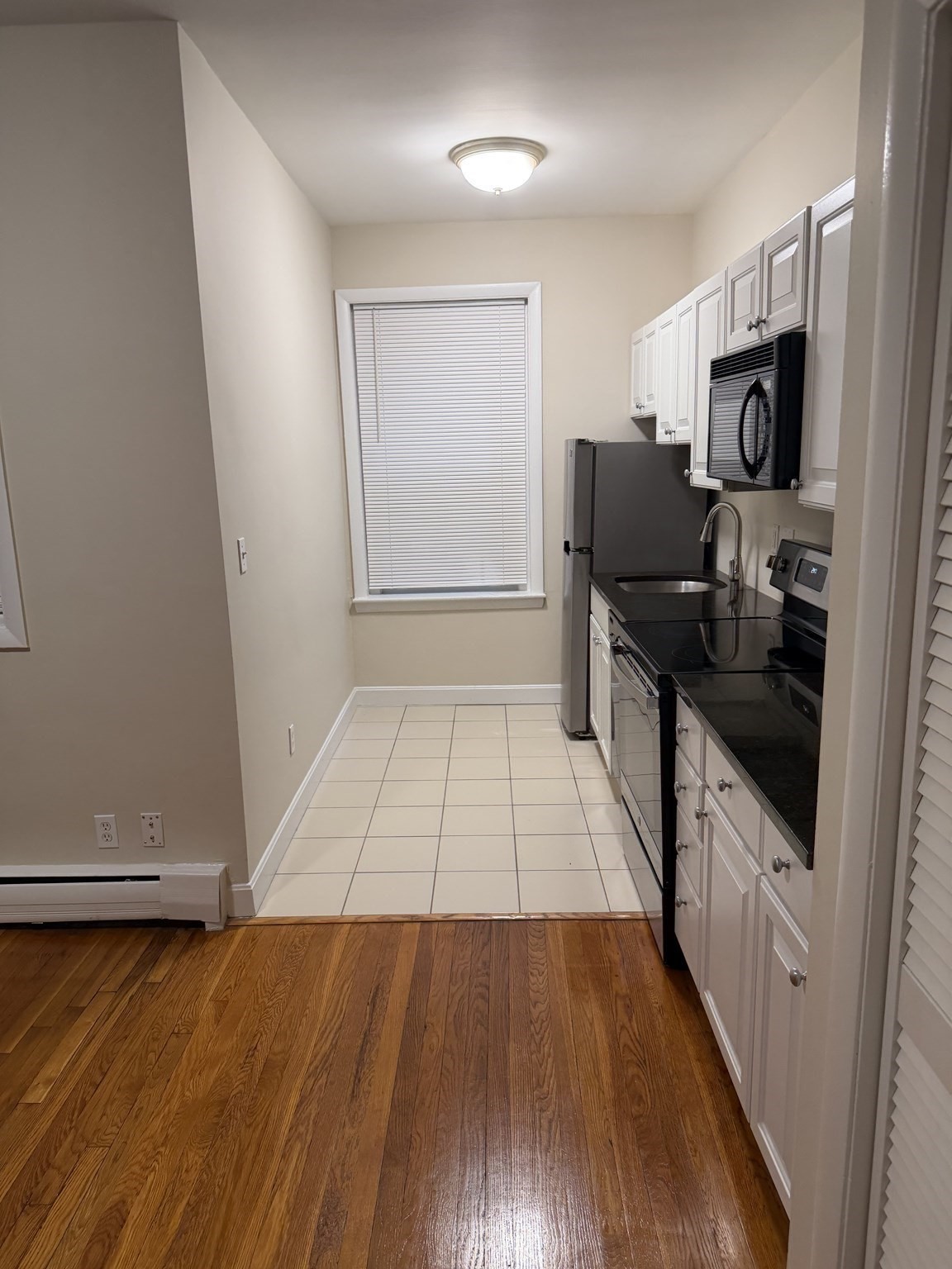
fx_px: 880
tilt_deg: -10.0
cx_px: 476
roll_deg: +2.5
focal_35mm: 24
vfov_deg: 71.6
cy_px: 634
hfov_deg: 56.8
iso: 160
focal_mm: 6.76
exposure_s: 1/120
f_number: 1.78
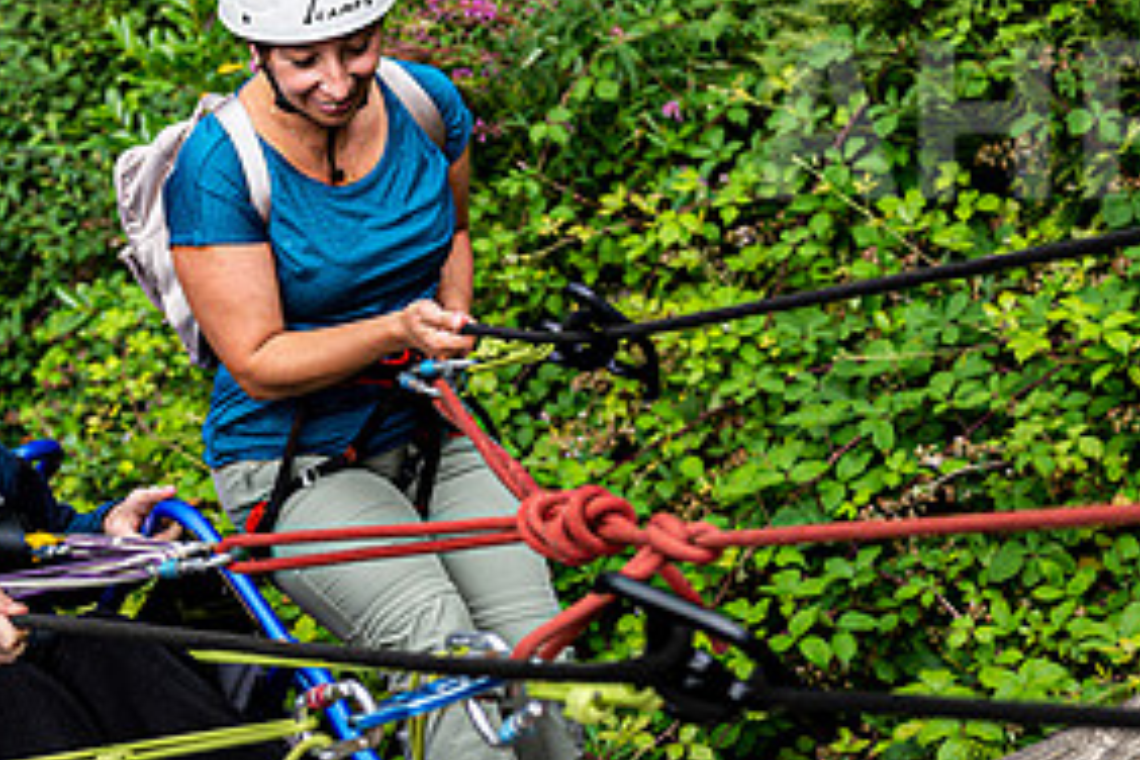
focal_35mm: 78
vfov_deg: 17.4
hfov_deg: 25.5
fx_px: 2470
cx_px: 206
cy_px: 598
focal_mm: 38
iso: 200
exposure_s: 1/800
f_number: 3.5
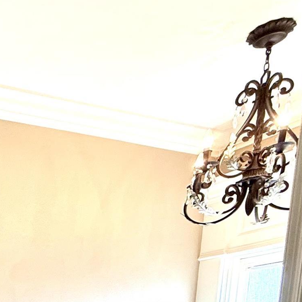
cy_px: 434
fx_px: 503
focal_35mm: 51
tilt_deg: -6.3
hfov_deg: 23.6
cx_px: -192
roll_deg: -0.8
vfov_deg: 26.1
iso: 80
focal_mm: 2.22
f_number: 2.2
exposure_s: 1/120
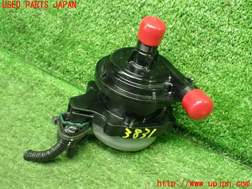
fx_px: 393
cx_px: 126
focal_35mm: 54
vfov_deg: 27.0
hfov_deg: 35.5
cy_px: 94
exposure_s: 1/50
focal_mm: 9.65
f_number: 3.3
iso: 1600
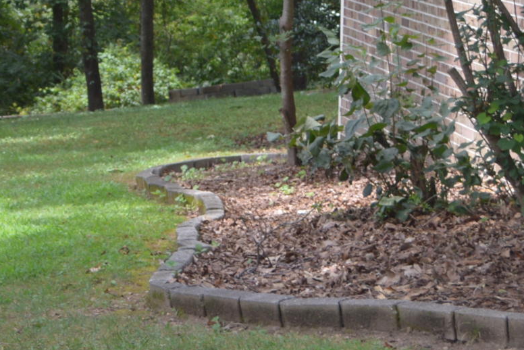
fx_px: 2024
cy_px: -107
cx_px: -123
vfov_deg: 9.7
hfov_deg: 14.3
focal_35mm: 139
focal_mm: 24
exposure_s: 1/100
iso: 100
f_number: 4
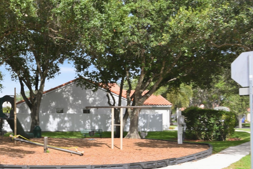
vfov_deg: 29.2
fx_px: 323
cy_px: 100
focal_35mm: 46
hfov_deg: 40.9
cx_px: 50
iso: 320
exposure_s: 1/100
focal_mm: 26
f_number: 16
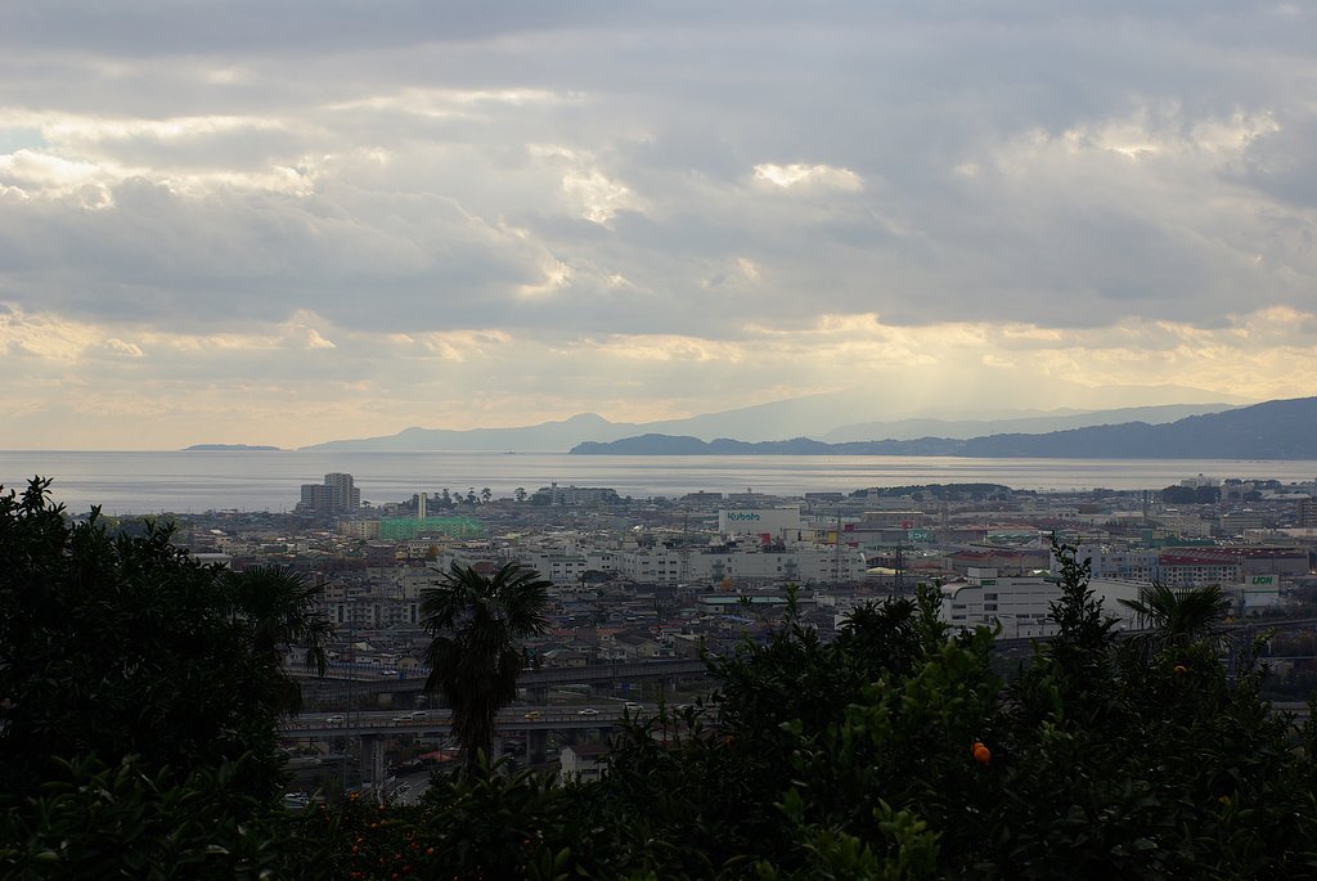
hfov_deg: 27.0
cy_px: 440
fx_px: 2746
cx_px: 658
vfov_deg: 18.2
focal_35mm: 75
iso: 100
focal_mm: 50
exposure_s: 1/500
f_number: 5
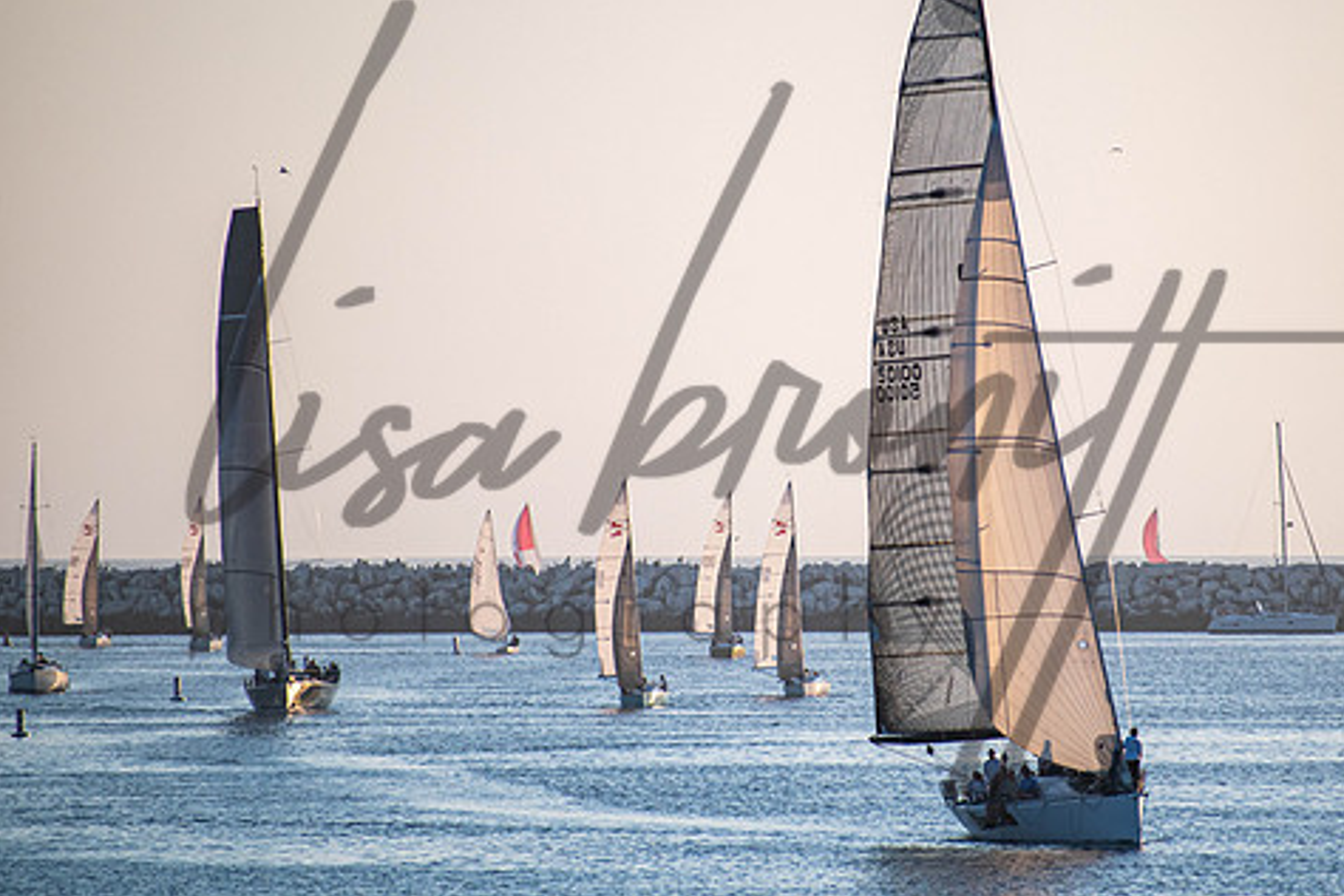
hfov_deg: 3.6
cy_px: 404
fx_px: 21129
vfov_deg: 2.4
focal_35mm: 566
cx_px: 832
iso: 400
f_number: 6.3
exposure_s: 1/160
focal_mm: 300
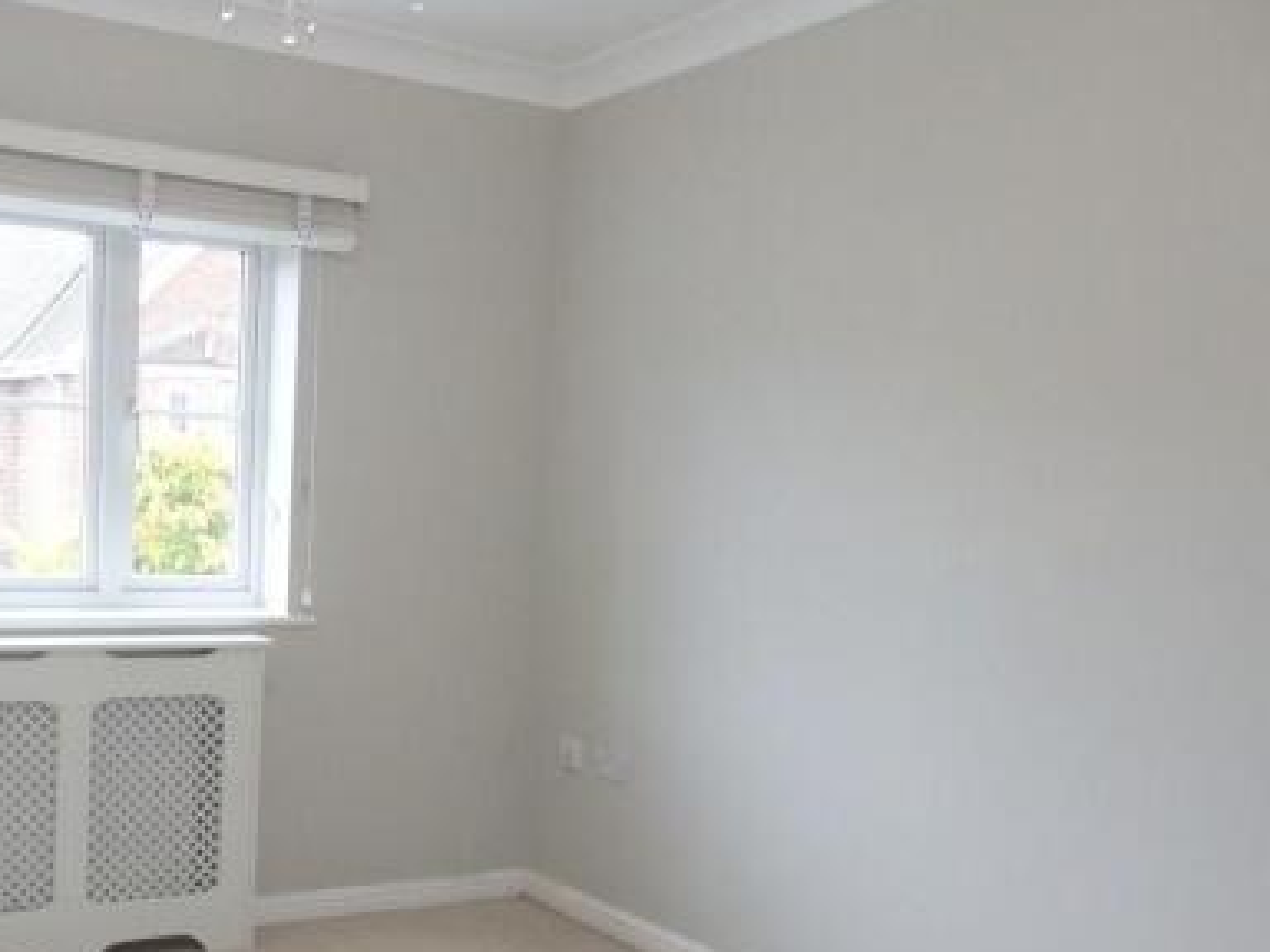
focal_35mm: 38
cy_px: 630
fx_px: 1394
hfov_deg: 47.8
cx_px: 382
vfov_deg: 37.3
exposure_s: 1/80
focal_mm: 4.5
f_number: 3
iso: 800
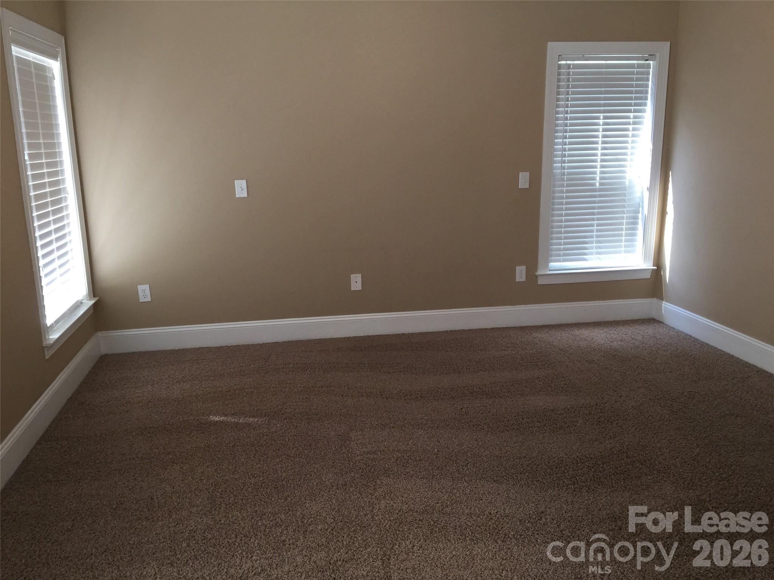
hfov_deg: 61.7
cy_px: 290
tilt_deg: -13.3
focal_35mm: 29
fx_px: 648
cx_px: 387
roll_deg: +0.2
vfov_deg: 48.2
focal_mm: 4.15
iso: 32
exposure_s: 1/30
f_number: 2.2
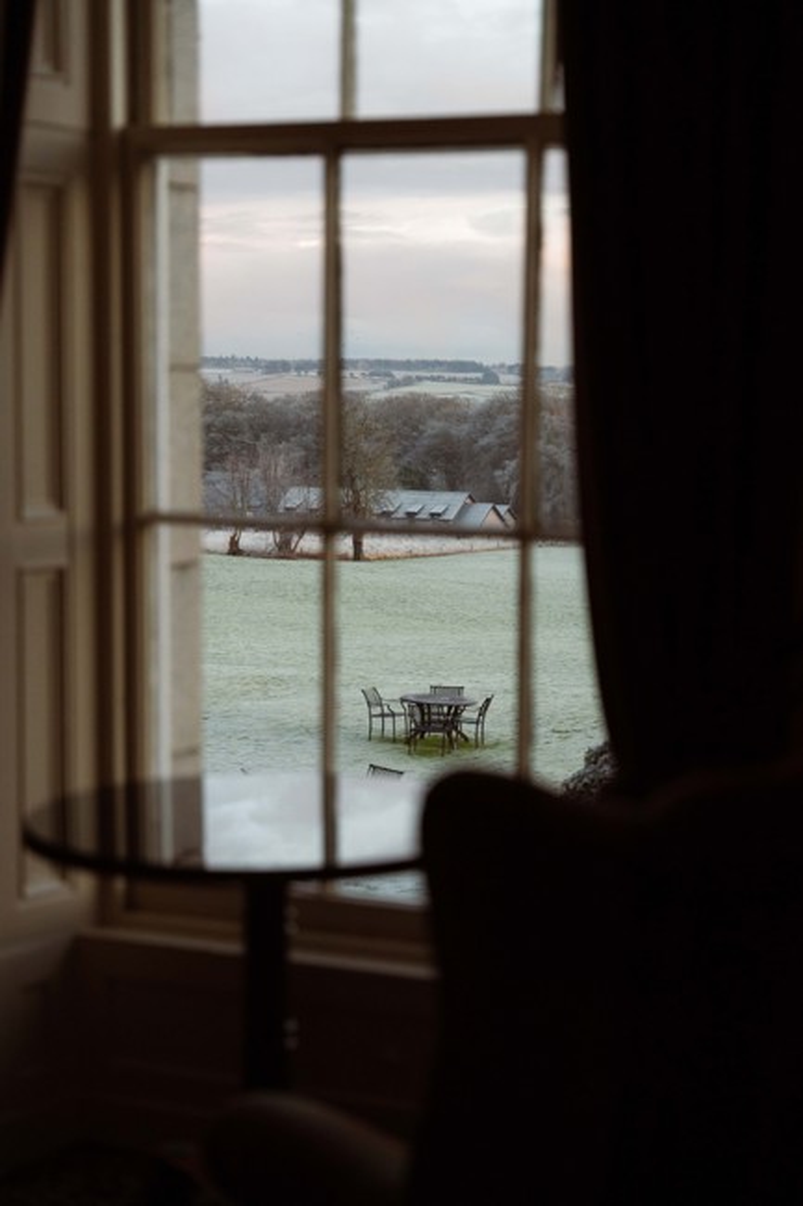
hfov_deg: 21.1
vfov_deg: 31.2
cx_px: 402
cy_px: 603
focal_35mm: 64
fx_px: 2159
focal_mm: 64.5
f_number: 2.8
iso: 2500
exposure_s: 1/800
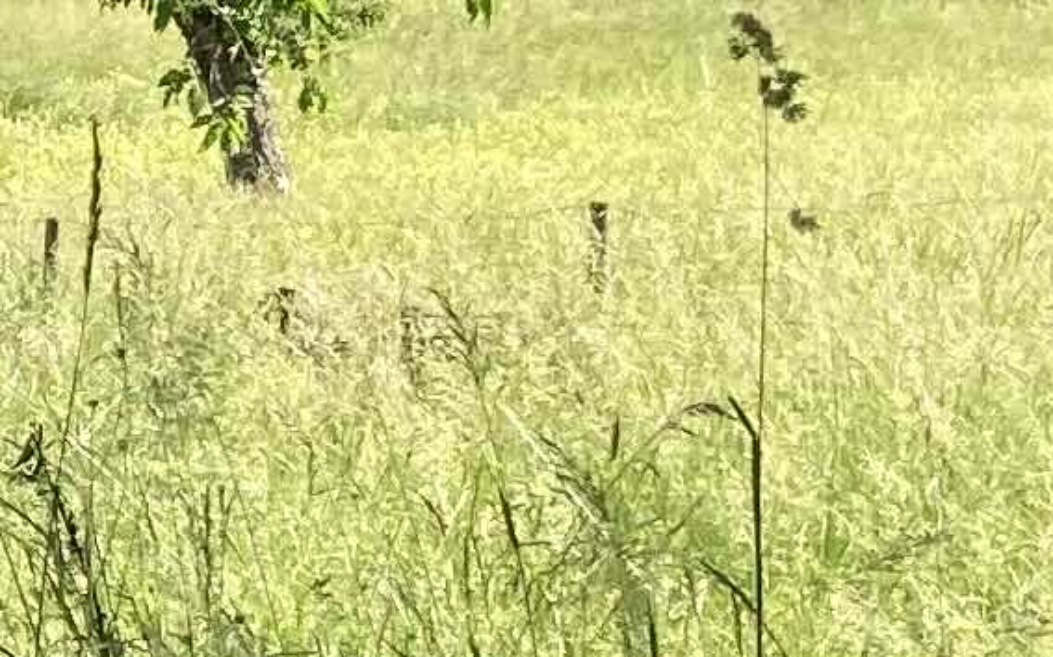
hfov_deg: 8.9
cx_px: -1575
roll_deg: +0.5
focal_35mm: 211
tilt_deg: -10.8
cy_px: 104
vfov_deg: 6.2
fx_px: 6053
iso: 20
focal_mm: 3.99
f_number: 1.8
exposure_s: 1/991
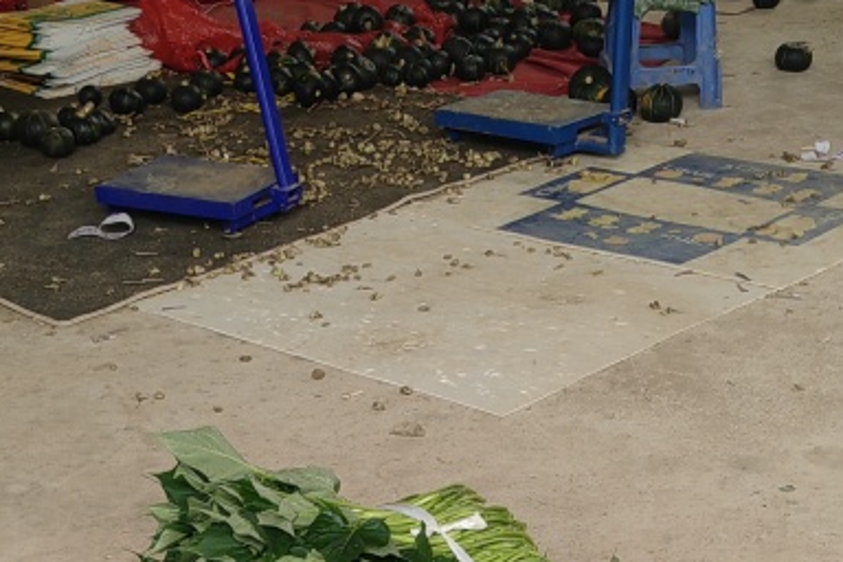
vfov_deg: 15.2
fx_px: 1826
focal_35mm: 78
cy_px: 996
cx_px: 428
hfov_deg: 26.0
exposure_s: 1/100
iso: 64
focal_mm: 5.54
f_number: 1.8
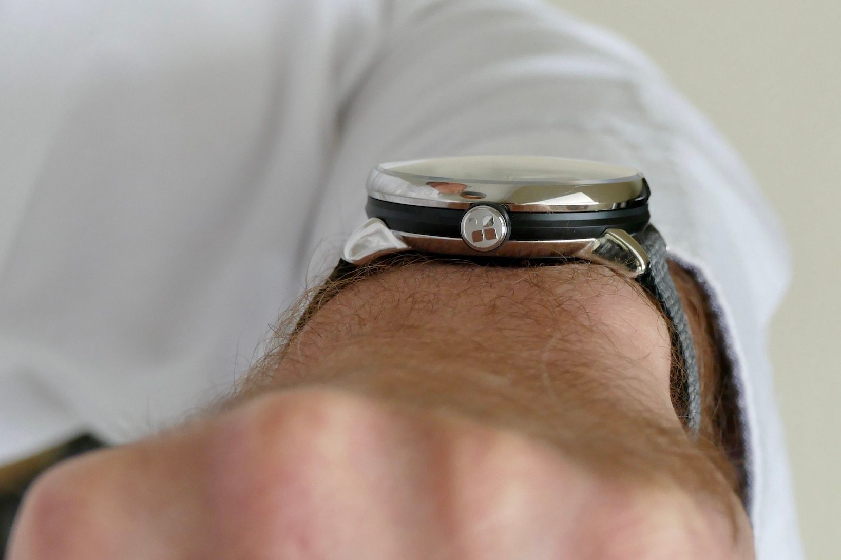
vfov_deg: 9.2
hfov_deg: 13.8
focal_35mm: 149
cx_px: 476
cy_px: 289
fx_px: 3480
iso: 800
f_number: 4.5
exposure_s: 1/80
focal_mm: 44.41
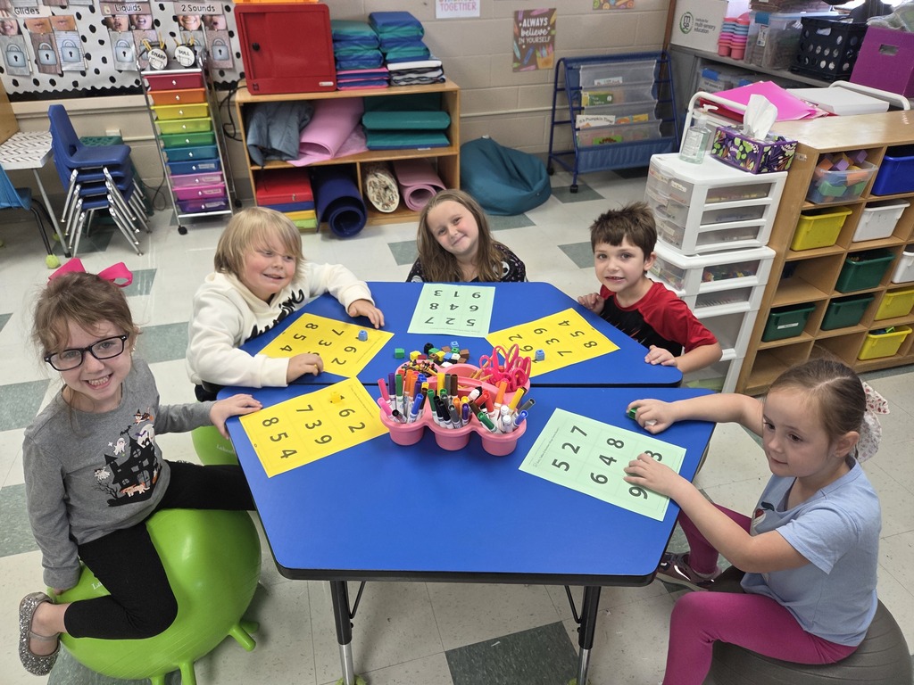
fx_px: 607
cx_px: 457
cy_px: 342
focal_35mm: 23
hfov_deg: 73.9
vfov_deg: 58.9
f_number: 1.8
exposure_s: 1/60
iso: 100
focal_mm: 5.4
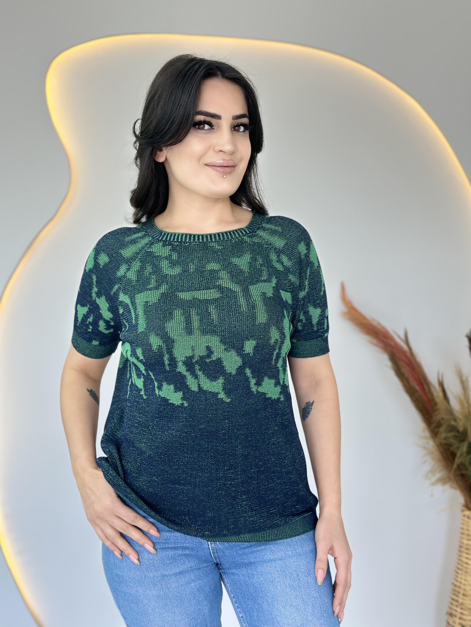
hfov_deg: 30.3
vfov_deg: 39.7
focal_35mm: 48
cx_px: 236
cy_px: 314
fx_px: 871
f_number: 1.78
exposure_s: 1/116
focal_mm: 6.86
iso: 64
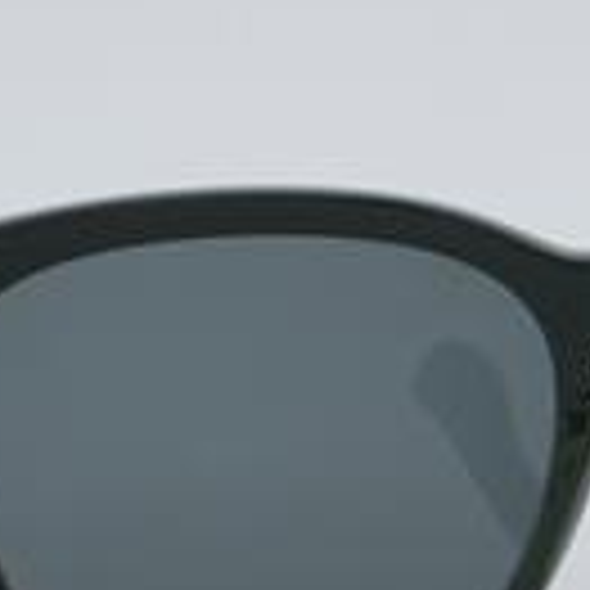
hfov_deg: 11.0
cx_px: 685
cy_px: 500
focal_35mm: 156
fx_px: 3008
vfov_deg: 11.2
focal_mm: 40
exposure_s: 1/4
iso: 100
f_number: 32
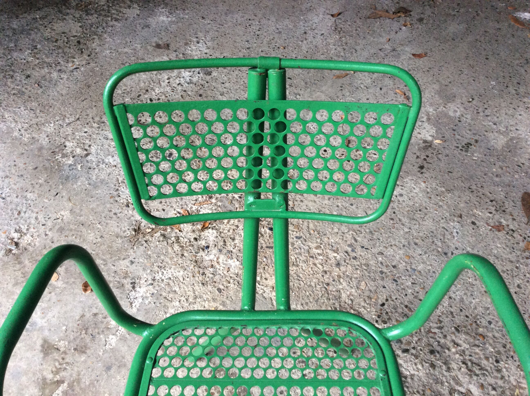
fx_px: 489
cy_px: 198
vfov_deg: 44.1
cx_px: 265
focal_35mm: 32
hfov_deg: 56.9
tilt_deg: -50.3
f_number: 2.4
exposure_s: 1/25
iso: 100
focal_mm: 3.3
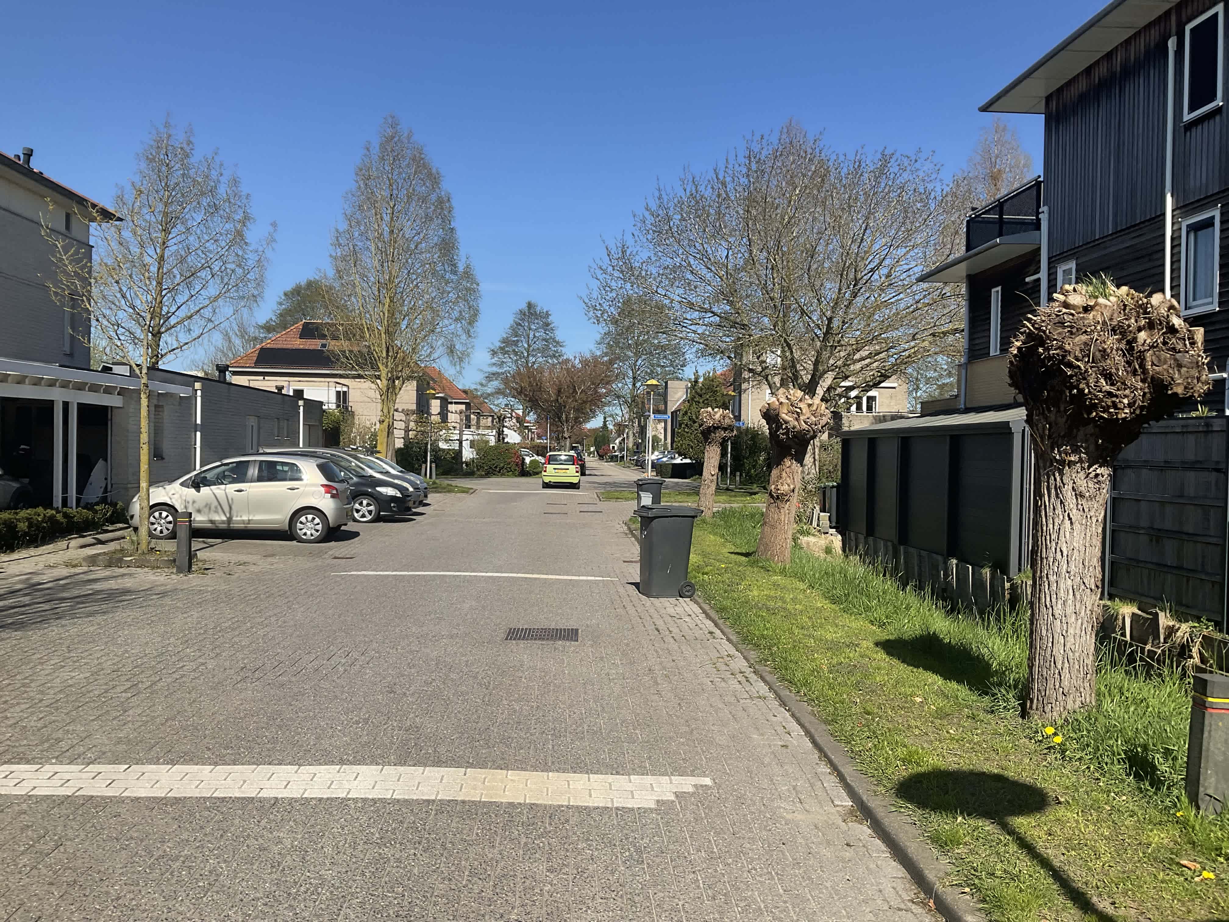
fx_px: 1030
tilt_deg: -1.5
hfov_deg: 61.7
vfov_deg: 48.2
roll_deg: -0.2
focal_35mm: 29
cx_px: 614
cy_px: 461
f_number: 1.8
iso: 16
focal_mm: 3
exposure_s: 1/1984
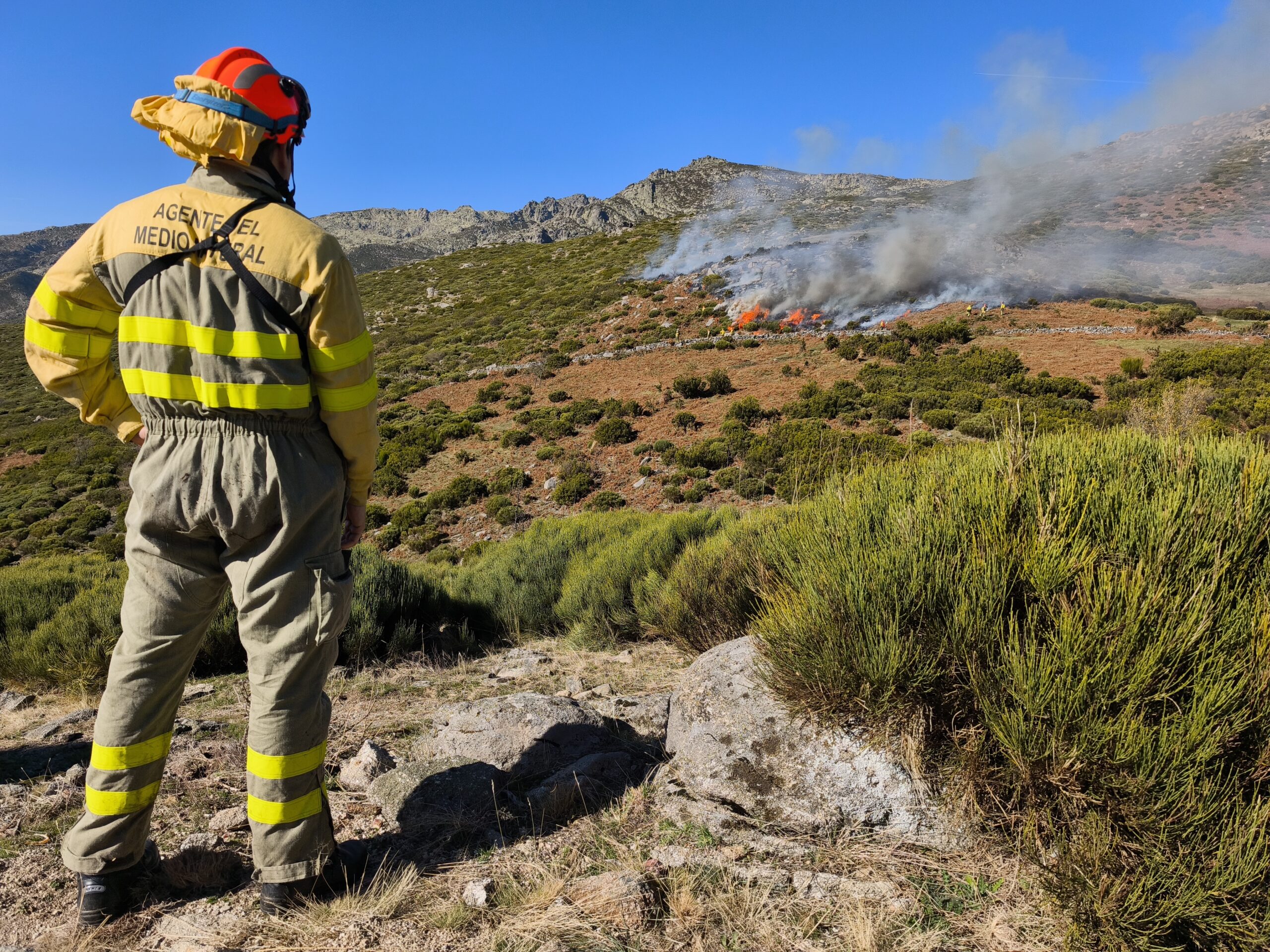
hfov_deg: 73.9
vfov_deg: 58.9
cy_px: 476
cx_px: 635
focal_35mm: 23
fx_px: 844
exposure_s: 1/3805
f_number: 1.6
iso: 50
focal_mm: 6.57
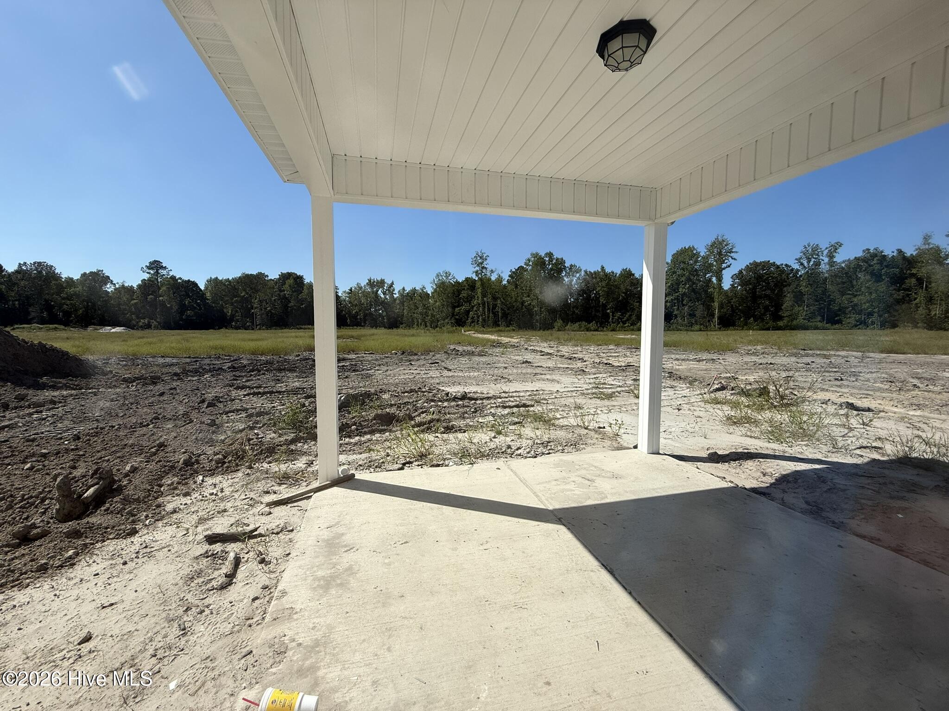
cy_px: 356
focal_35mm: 14
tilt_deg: -4.0
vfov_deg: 85.7
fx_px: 384
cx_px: 474
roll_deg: +0.2
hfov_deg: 102.1
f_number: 2.2
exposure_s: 1/2841
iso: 50
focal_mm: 2.22
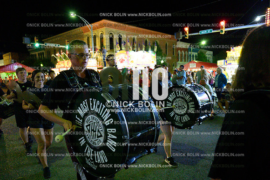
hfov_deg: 73.8
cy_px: 90
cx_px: 135
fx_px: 180
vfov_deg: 53.1
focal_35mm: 24
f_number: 4
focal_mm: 24
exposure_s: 1/400
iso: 32000
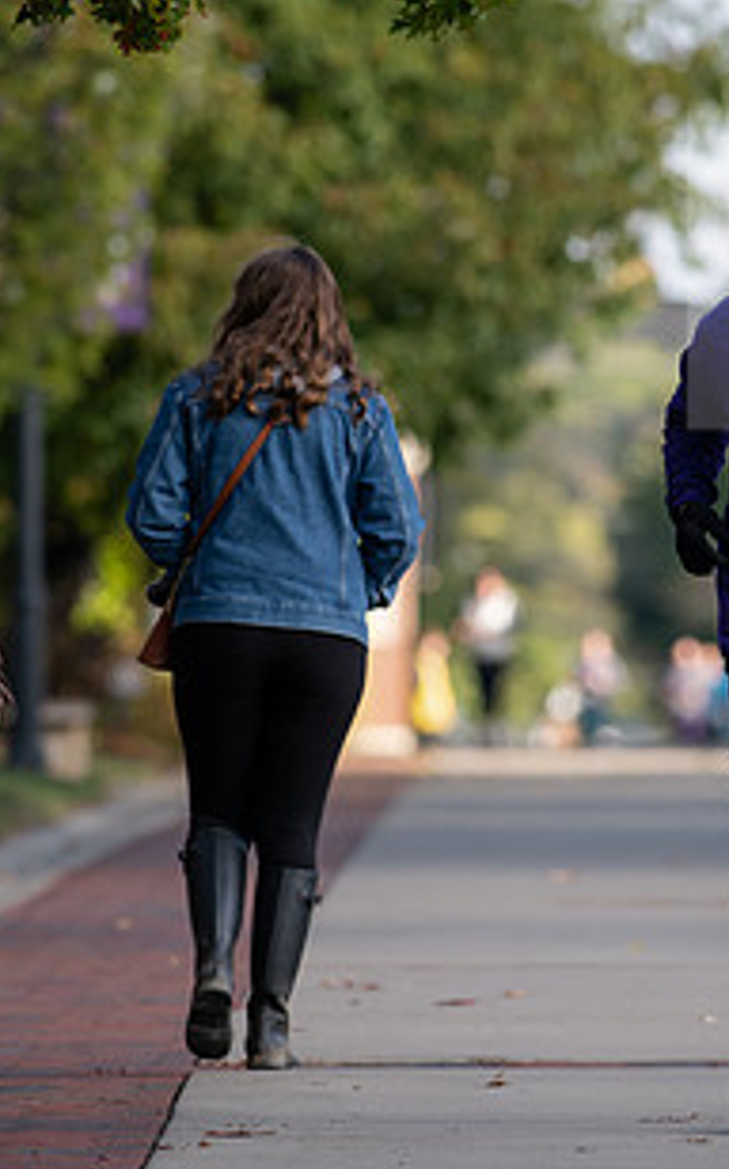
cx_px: 573
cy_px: 571
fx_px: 18344
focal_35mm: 576
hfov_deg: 2.3
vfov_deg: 3.7
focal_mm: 300
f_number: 5
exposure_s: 1/500
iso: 200
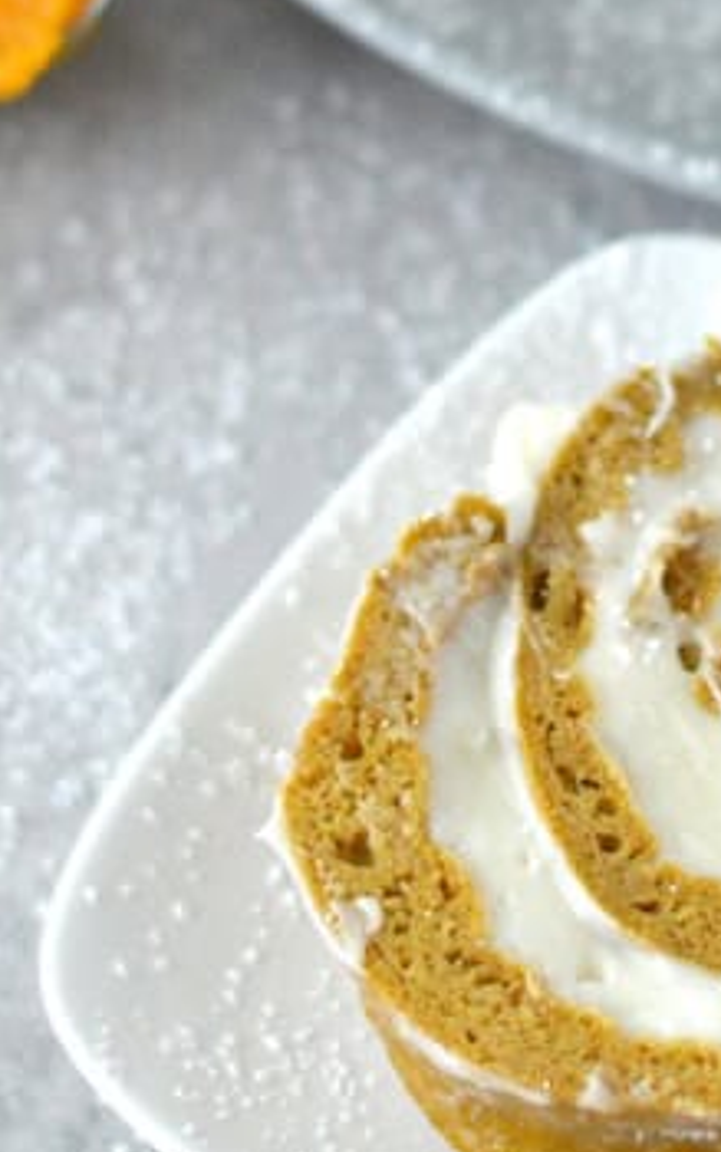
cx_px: 668
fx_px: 6188
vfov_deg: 10.6
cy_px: 184
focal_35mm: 197
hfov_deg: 6.7
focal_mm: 50
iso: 1600
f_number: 2.5
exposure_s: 1/500
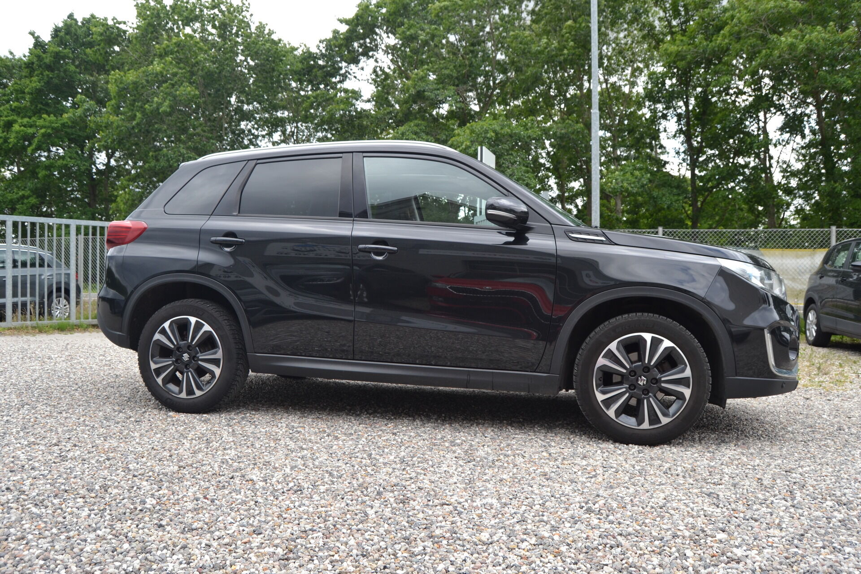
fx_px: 646
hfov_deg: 67.4
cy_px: 287
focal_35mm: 27
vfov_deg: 47.9
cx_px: 430
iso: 100
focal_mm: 18
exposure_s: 1/160
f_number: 6.3
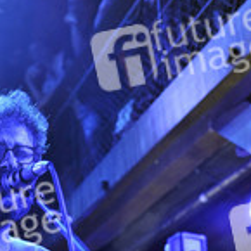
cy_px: 310
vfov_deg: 18.4
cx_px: 23
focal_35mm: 89
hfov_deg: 19.1
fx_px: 730
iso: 3200
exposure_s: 1/80
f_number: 2.8
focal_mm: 38
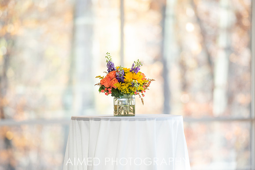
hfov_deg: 8.8
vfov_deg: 5.9
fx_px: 1652
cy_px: 97
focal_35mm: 233
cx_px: 130
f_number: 3.5
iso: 800
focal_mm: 200
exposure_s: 1/200
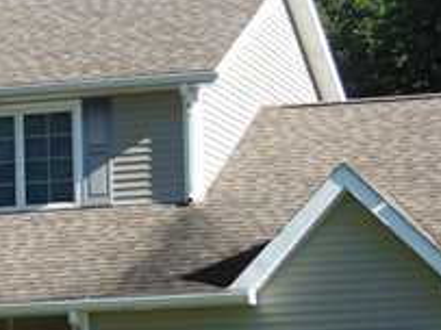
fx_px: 2406
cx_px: 30
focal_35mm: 189
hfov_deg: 10.4
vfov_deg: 7.8
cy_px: 226
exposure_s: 1/320
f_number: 5
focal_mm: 10.7
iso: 125
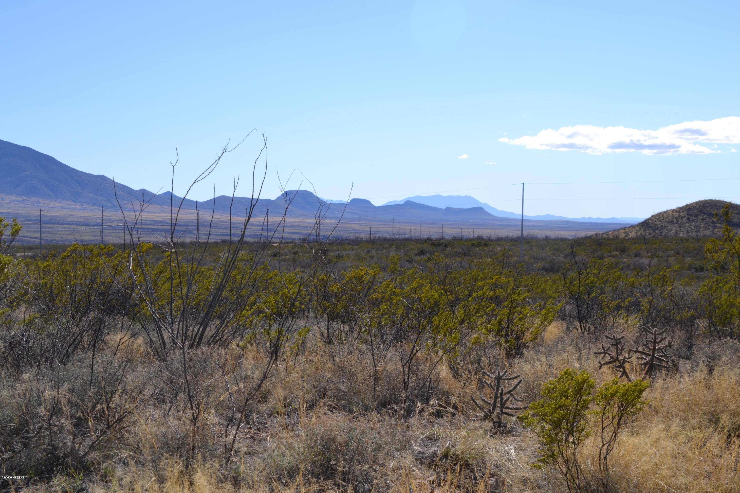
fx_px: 1357
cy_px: 246
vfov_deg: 20.6
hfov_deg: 30.5
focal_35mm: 66
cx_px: 370
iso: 100
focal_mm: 44
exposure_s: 1/200
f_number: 9
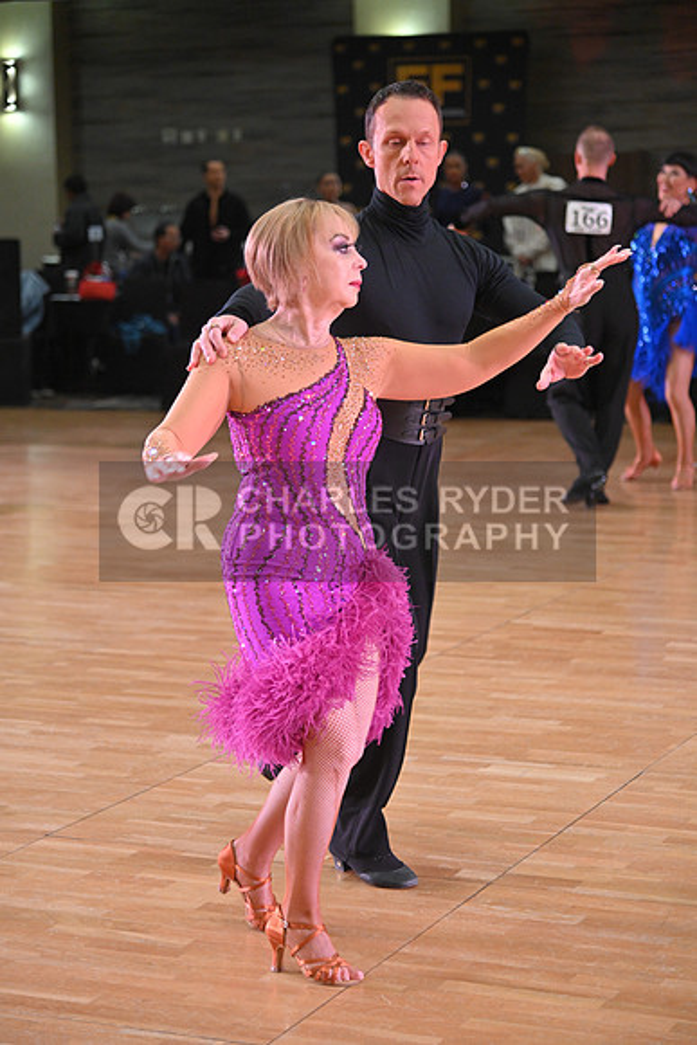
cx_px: 348
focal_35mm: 85
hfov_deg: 16.1
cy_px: 522
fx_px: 2467
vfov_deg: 23.9
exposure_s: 1/320
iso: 2500
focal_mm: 85
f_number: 4
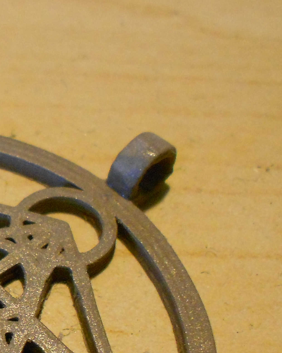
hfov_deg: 17.9
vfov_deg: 23.1
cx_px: -108
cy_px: 358
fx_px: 824
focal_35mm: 79
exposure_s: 1/30
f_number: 3.4
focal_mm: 5.1
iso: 400
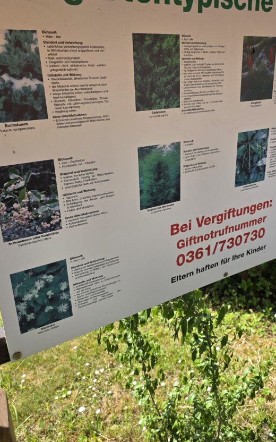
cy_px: 194
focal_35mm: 30
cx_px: 180
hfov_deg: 41.4
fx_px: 361
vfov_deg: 62.7
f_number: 1.7
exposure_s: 1/2105
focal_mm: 6.3
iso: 80
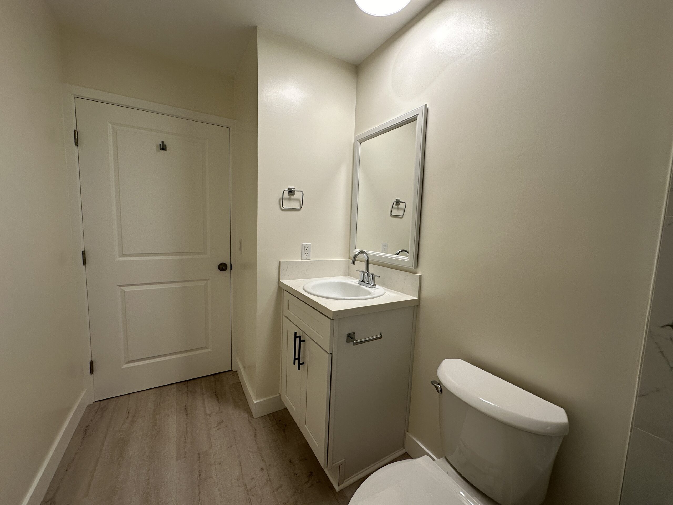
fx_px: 272
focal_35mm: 14
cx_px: 336
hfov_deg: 102.1
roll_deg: -2.0
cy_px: 252
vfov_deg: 85.7
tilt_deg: -4.8
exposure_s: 1/120
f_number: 2.2
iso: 100
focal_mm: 2.22
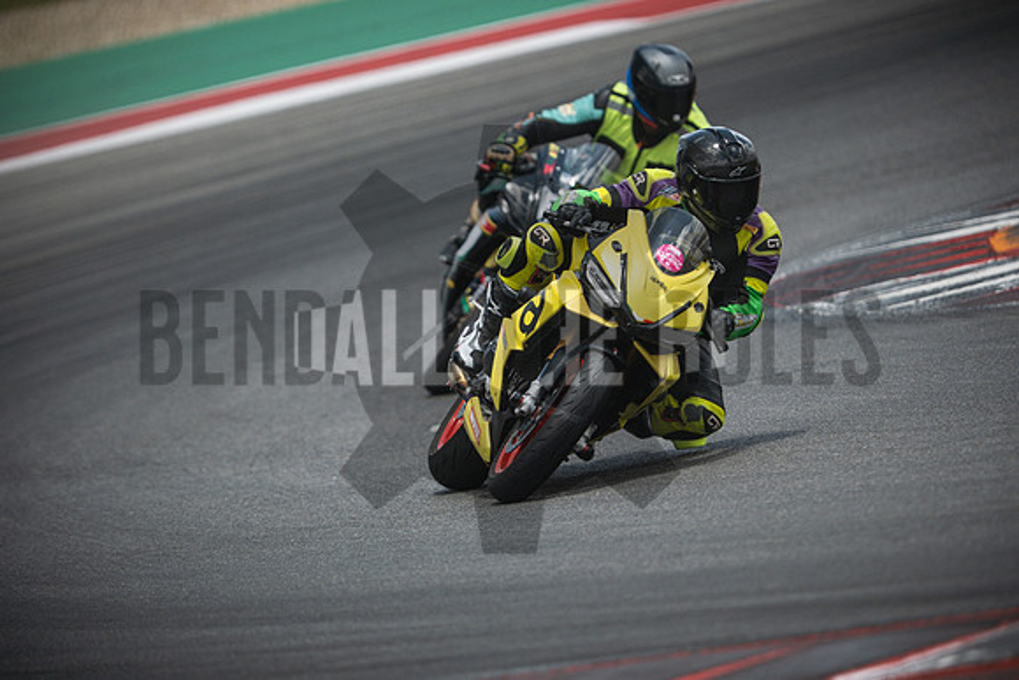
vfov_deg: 3.3
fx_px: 11891
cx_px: 510
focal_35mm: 420
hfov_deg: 4.9
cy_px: 340
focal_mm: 280
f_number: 2.8
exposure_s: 1/4000
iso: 640
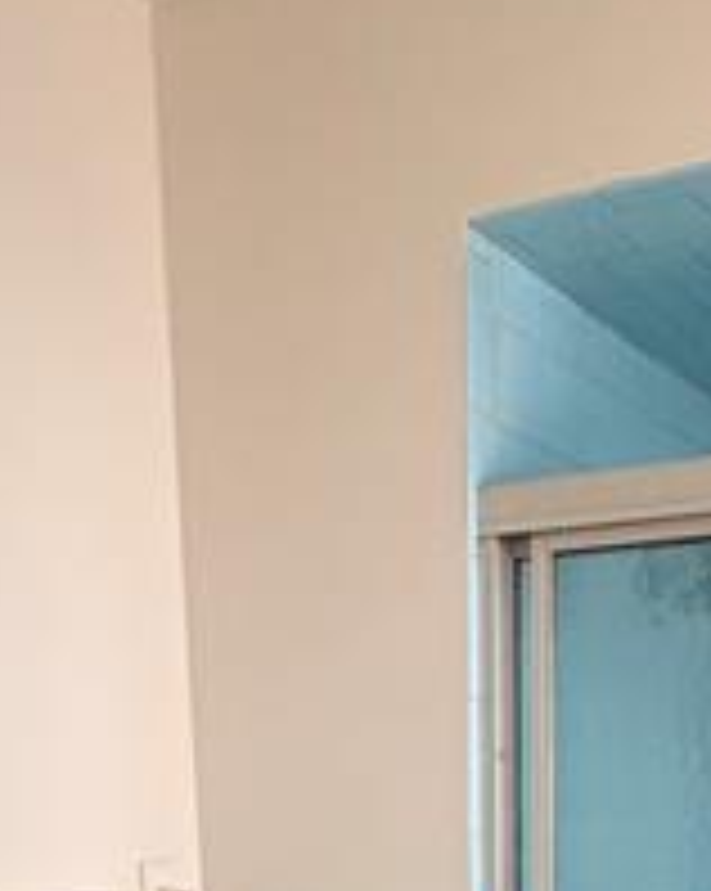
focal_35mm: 53
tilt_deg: -13.5
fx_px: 1396
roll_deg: +0.4
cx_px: 540
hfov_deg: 28.1
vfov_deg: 28.7
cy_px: 1170
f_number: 2.2
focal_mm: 2.22
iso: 320
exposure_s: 1/67
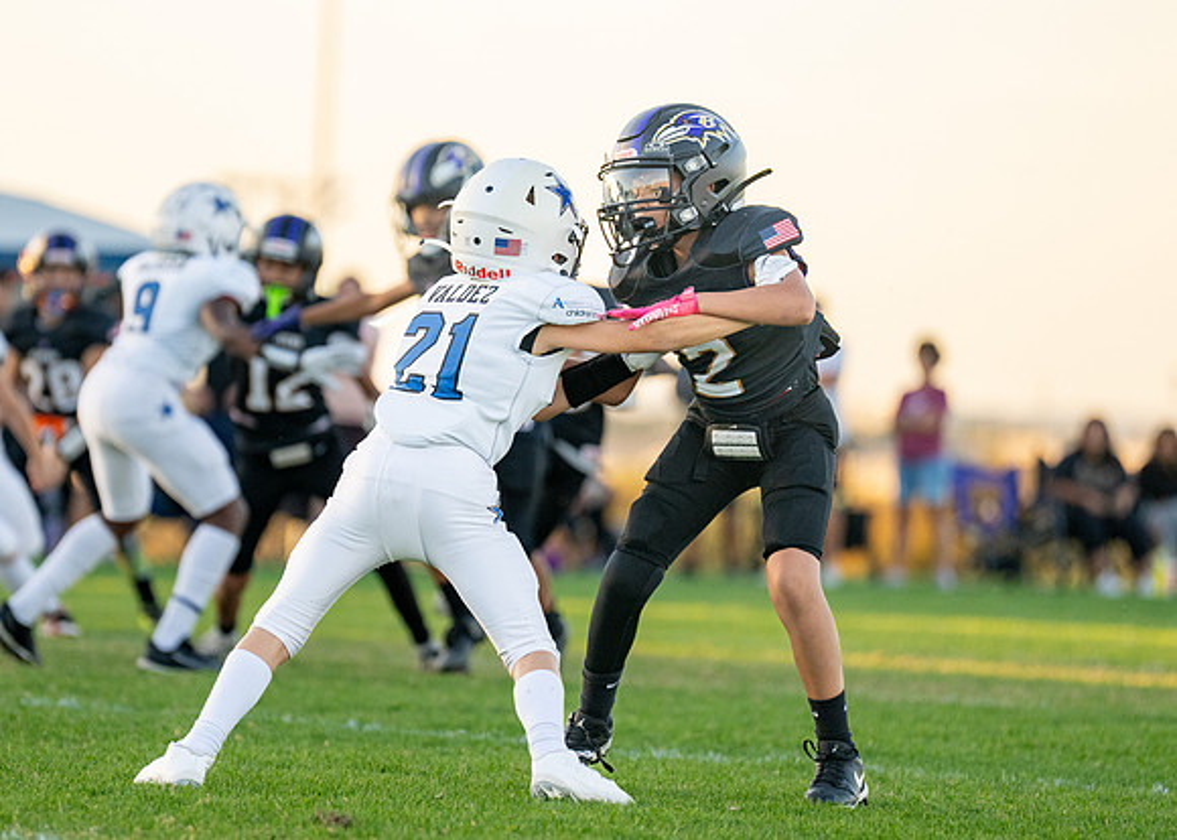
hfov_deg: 6.4
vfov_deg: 4.6
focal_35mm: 314
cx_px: 395
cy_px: 402
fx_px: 10510
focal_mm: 200
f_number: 2.8
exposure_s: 1/1600
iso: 640
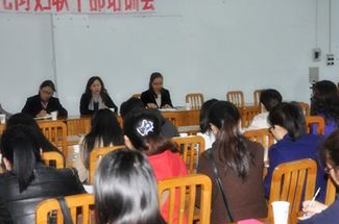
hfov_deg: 33.4
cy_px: 123
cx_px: 201
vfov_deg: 22.5
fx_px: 564
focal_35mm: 60
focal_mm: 26
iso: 800
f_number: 4
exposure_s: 1/60
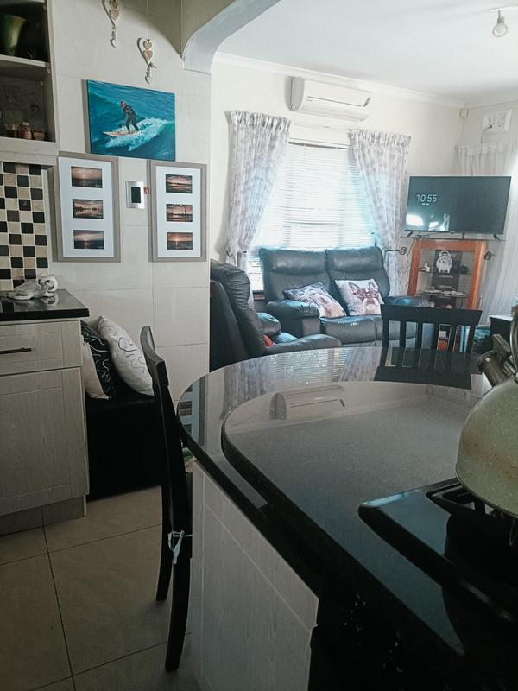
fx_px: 499
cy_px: 346
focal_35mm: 25
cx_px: 259
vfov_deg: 69.4
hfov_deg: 54.9
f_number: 1.7
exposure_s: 1/50
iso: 800
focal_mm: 4.7
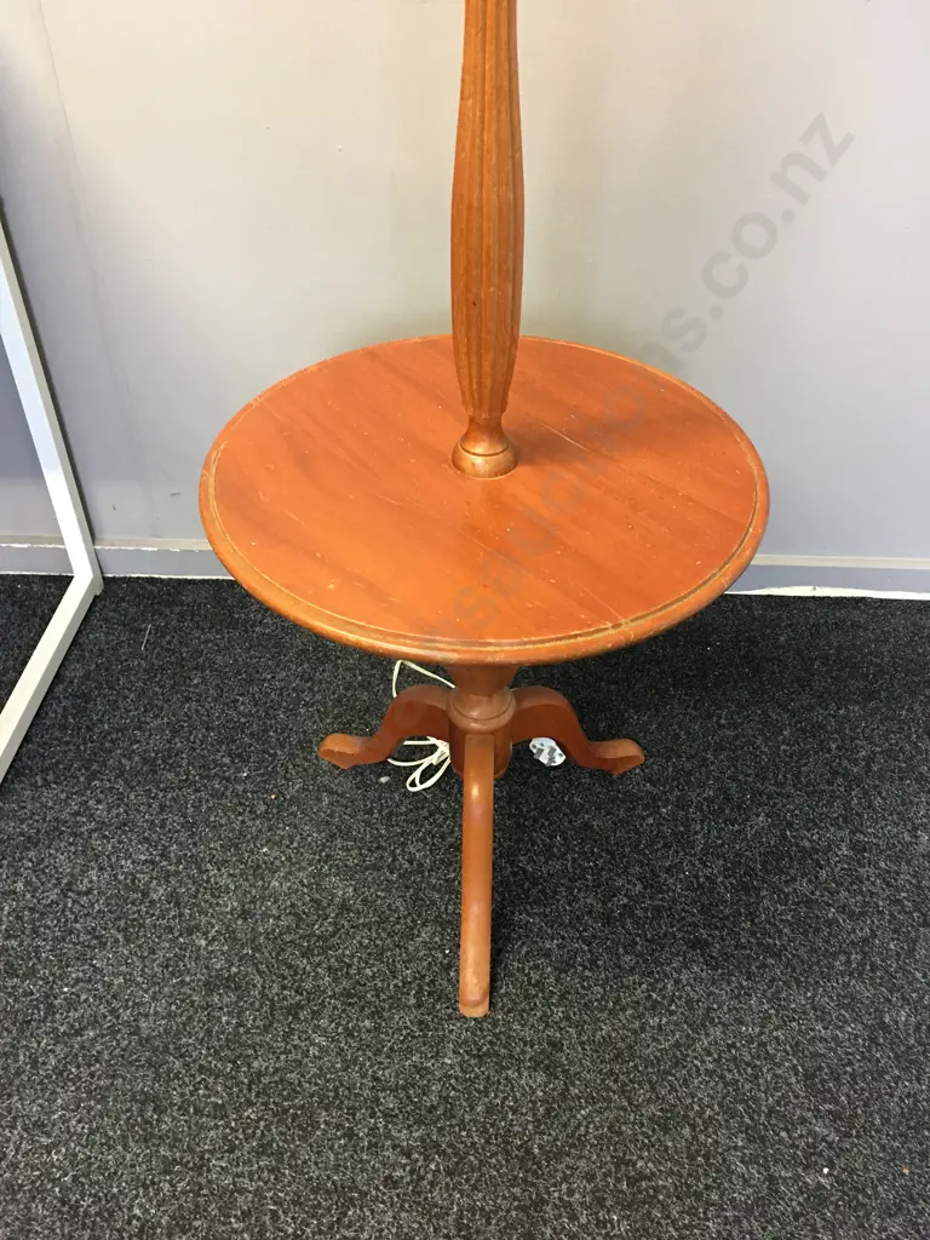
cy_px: 620
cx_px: 465
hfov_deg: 48.2
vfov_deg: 61.7
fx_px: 1039
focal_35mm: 29
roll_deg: -1.4
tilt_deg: -39.0
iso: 100
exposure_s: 1/17
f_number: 2.2
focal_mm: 4.15
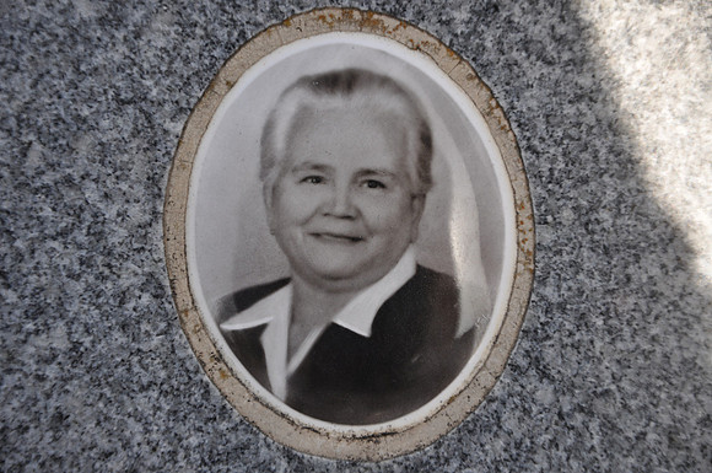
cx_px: 356
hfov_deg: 13.1
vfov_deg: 8.7
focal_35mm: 158
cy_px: 236
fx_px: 3111
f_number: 5.6
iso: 250
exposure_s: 1/125
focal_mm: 105
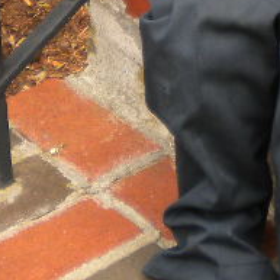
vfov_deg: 10.1
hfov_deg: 10.6
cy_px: -207
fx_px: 1501
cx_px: 261
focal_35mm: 164
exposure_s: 1/241
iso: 80
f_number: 3.1
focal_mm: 6.3
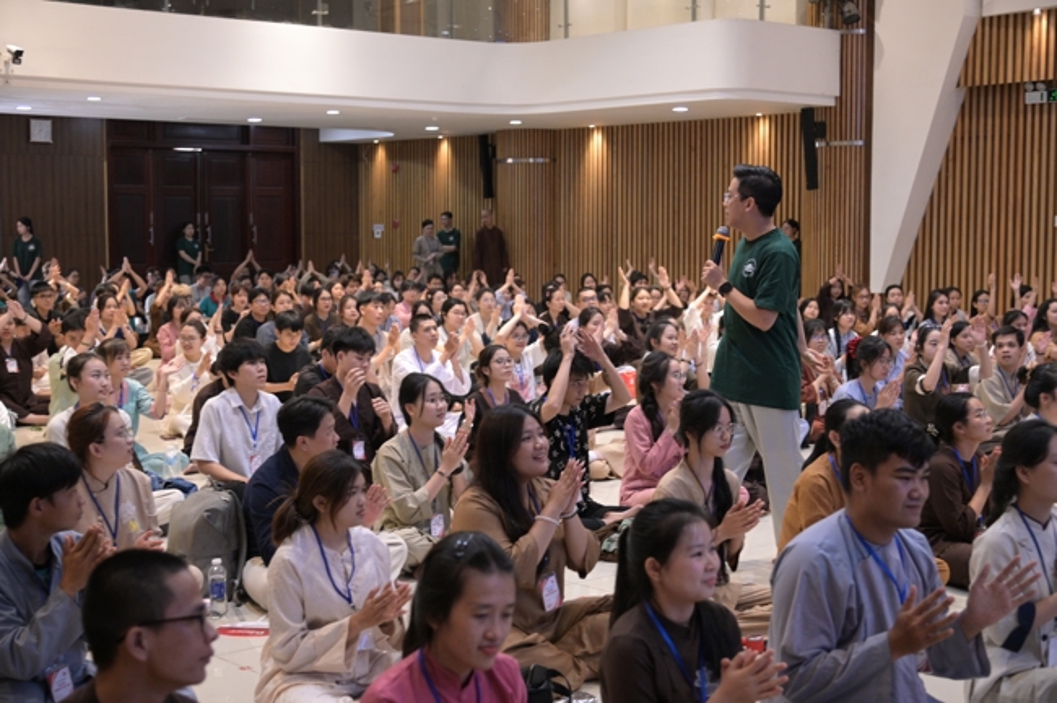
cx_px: 528
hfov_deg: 39.6
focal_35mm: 50
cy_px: 352
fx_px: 1467
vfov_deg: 26.9
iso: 4000
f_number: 4
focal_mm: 50
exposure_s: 1/160
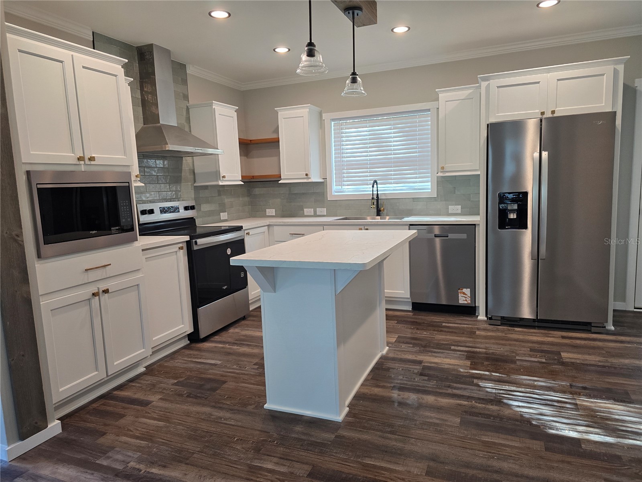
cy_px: 241
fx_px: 427
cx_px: 321
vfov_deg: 58.9
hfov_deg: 73.9
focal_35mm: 23
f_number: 1.7
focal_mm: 6.3
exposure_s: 1/120
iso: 200
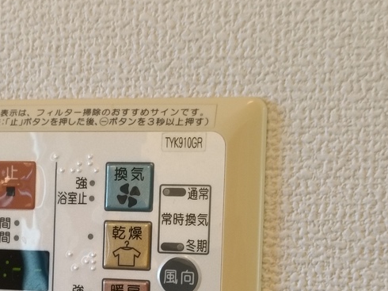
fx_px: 1098
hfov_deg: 19.8
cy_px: 256
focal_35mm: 98
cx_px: 70
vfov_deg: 14.9
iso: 400
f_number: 1.7
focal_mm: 4.7
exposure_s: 1/60
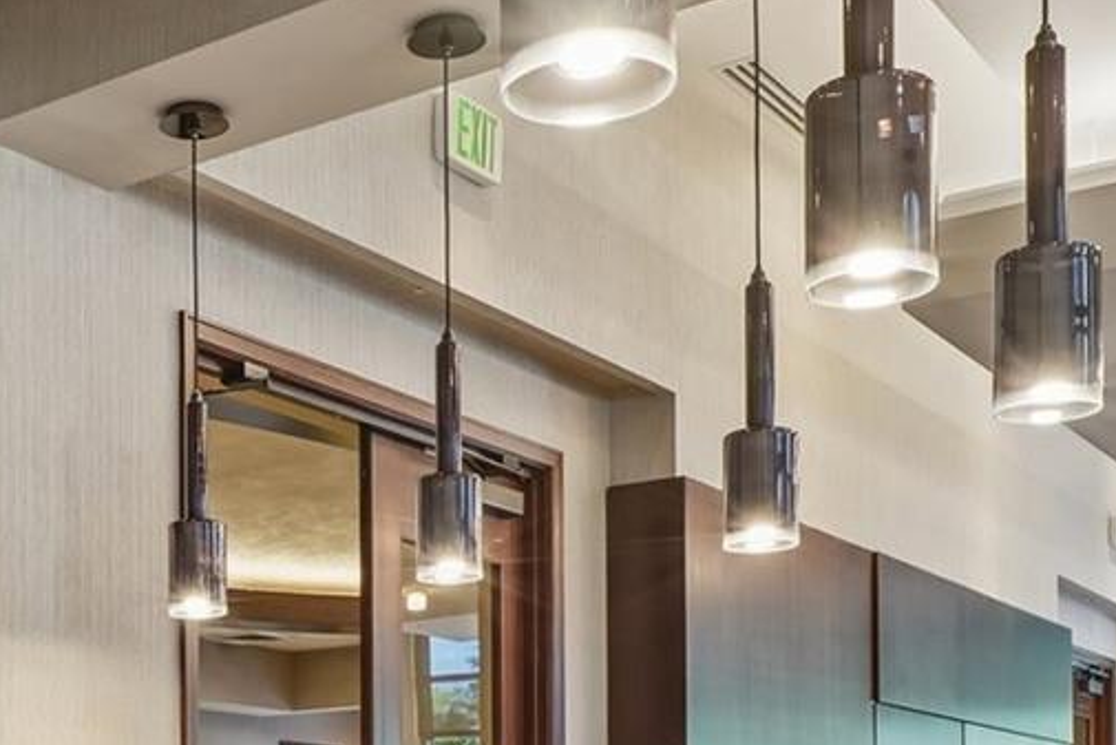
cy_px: 851
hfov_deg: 33.5
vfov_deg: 22.3
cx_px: 152
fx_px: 1767
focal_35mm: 57
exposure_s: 1/6
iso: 500
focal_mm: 12
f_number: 8
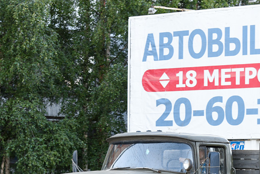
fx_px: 1155
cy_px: 166
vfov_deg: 8.5
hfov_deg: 12.8
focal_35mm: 160
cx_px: 198
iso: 640
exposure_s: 1/320
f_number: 4.5
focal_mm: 70
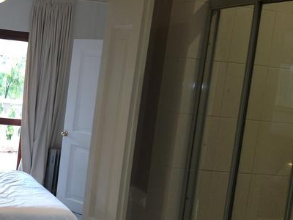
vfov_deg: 21.0
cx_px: 4
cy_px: 119
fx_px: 593
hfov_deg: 26.4
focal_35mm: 70
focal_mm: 4.28
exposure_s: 1/40
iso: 80
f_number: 2.4
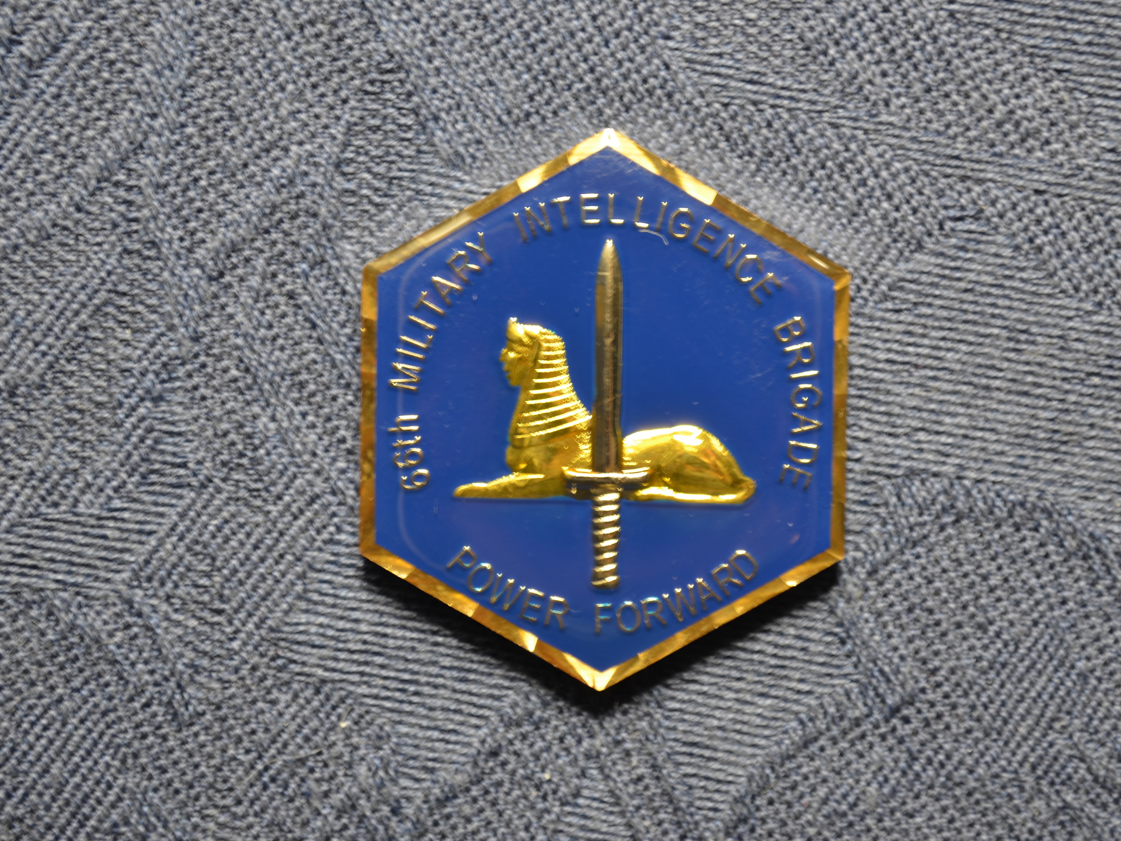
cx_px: 621
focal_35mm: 91
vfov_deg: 16.3
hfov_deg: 21.6
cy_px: 425
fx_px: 2932
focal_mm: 55
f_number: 8
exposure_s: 1.3
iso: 100
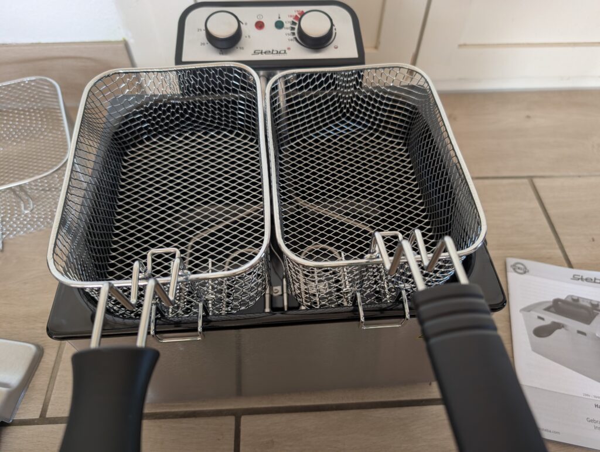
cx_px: 300
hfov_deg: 71.5
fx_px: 417
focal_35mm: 24
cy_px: 226
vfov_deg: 56.9
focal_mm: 6.9
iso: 220
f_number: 1.68
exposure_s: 1/70
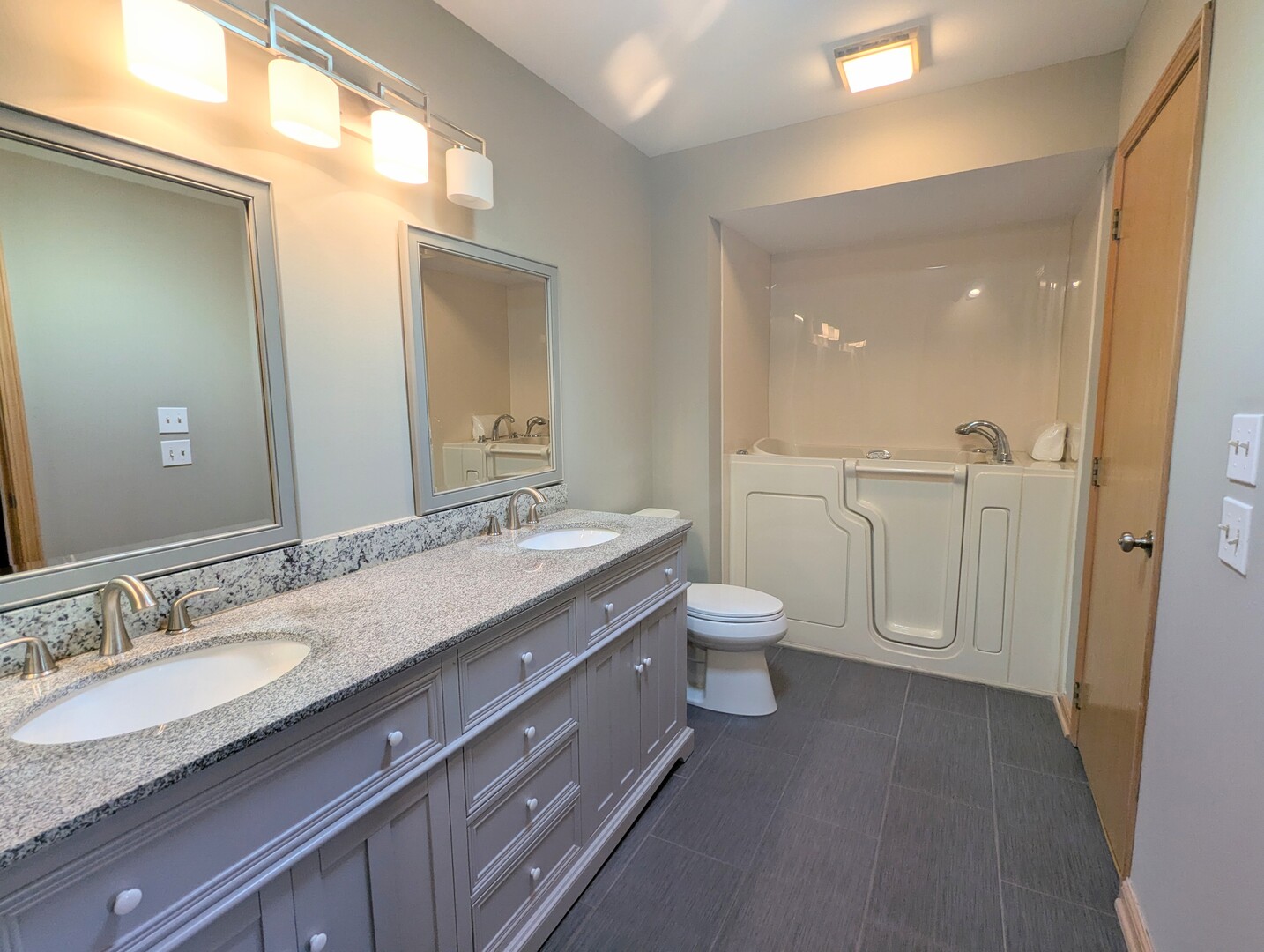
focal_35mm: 16
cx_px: 632
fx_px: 585
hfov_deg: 94.4
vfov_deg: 78.3
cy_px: 476
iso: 71
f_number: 2.2
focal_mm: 2.35
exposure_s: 1/40
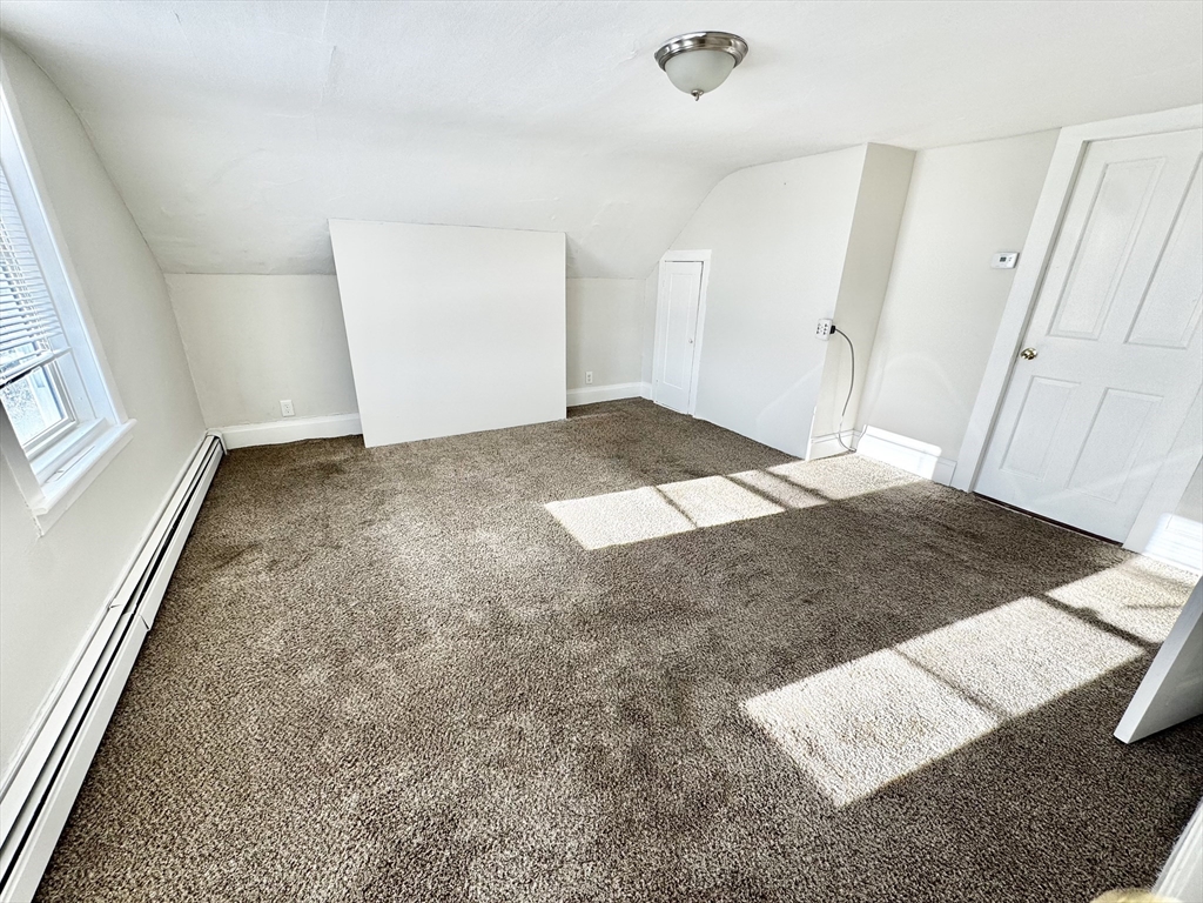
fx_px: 487
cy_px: 452
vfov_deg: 85.7
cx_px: 602
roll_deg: -1.4
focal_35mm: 14
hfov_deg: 102.1
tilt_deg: -20.6
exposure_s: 1/152
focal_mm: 2.22
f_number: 2.2
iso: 40
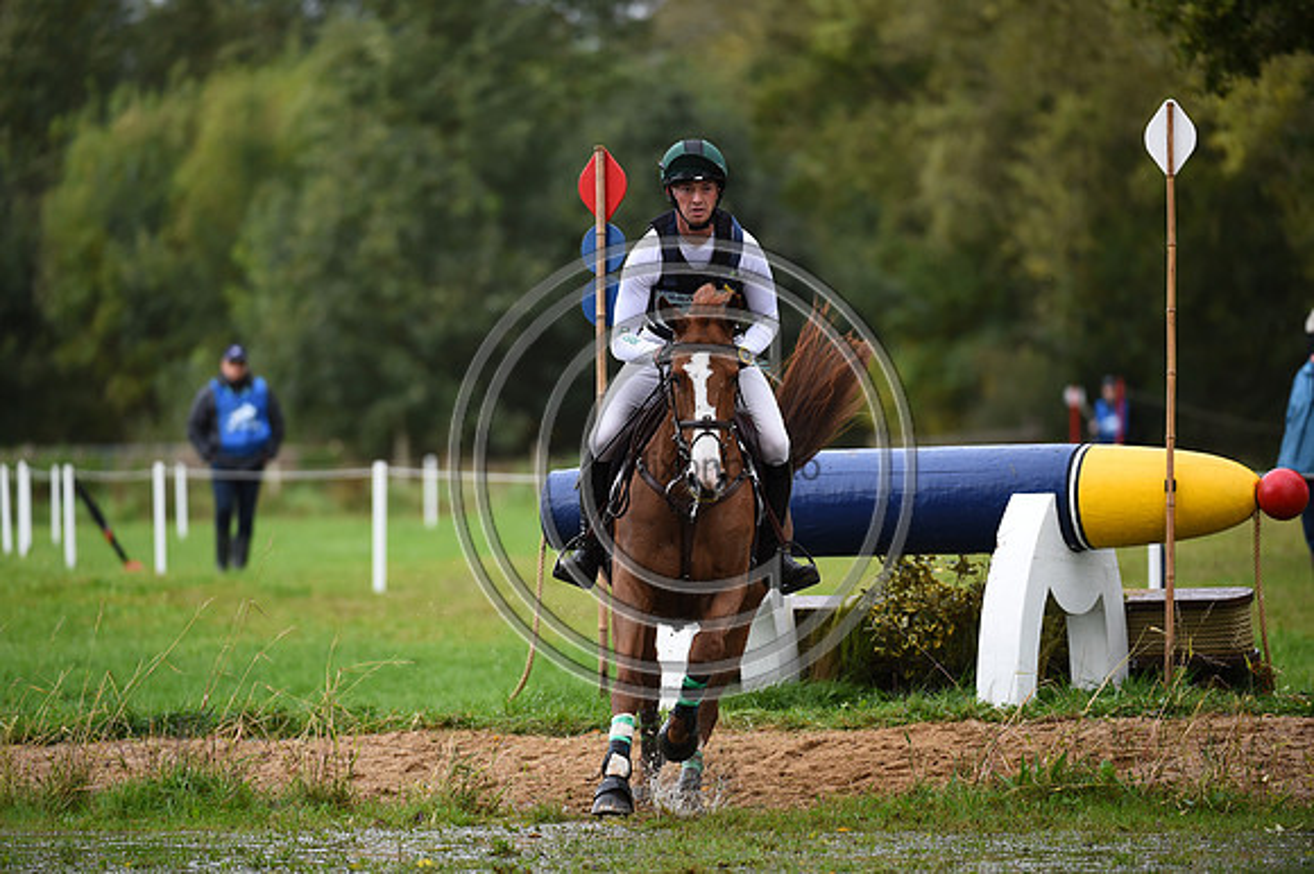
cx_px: 657
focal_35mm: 310
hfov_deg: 6.7
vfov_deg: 4.4
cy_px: 437
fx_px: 11308
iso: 1100
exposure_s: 1/1000
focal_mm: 310
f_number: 4.5
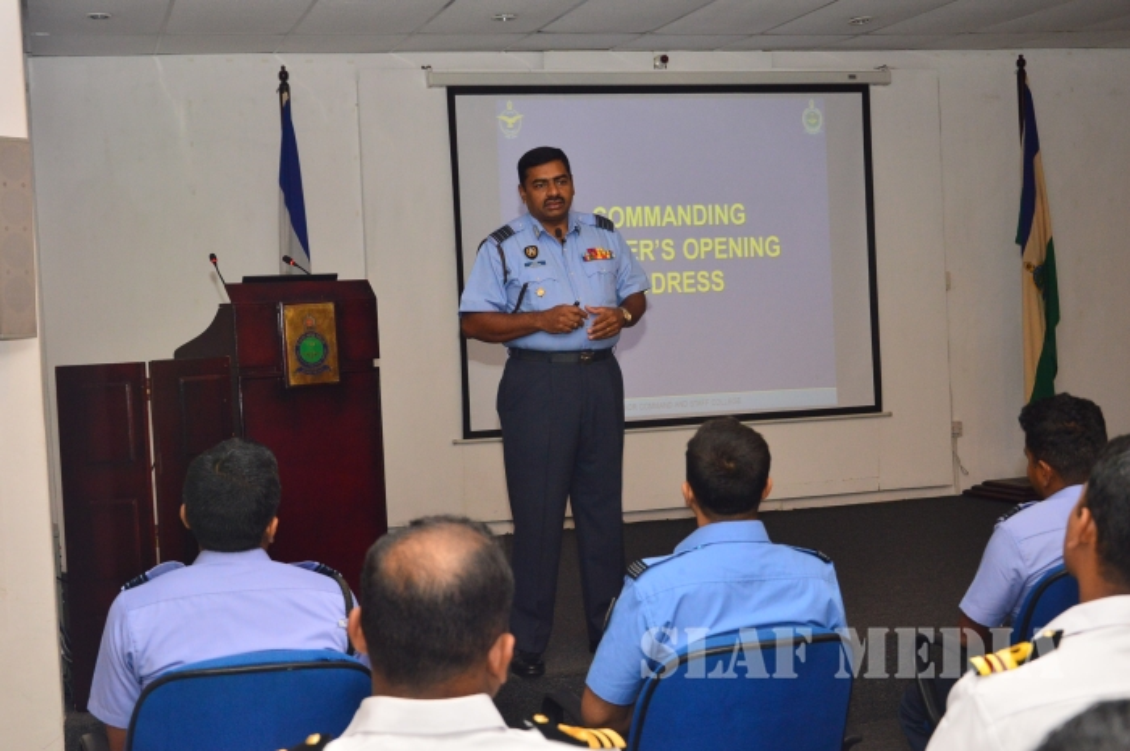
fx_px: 1505
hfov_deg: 41.2
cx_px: 565
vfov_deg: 28.0
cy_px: 376
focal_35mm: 48
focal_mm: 32
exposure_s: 1/80
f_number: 5
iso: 800
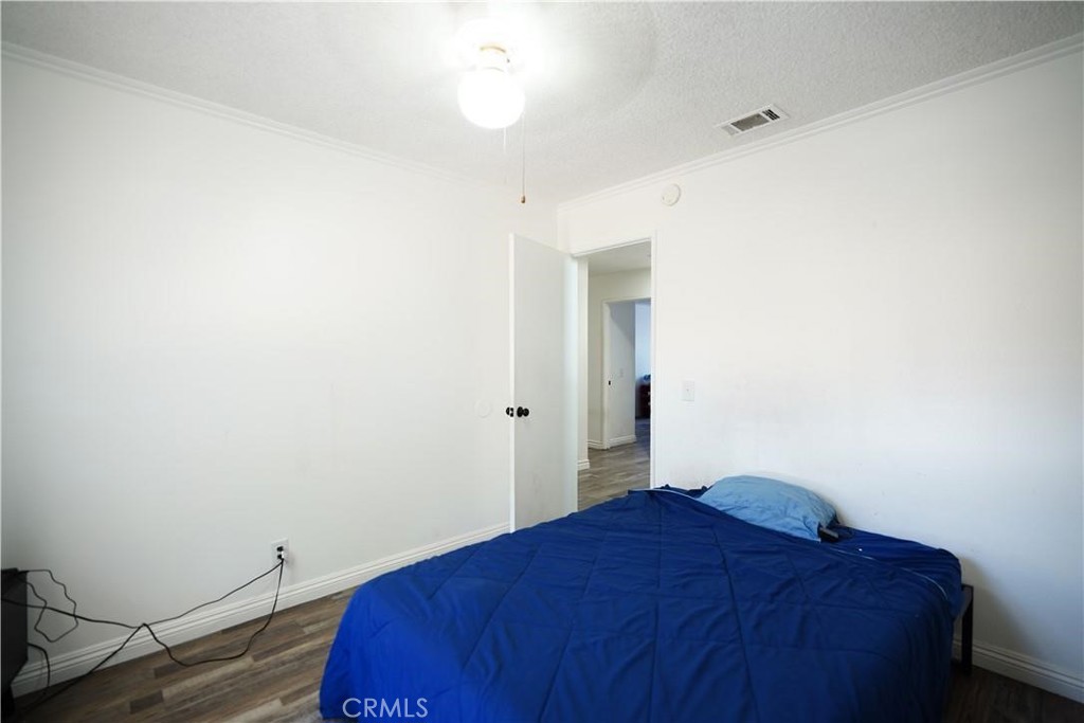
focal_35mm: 16
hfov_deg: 96.7
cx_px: 542
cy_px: 362
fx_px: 482
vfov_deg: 73.8
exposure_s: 1/8
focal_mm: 16
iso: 100
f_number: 1.8
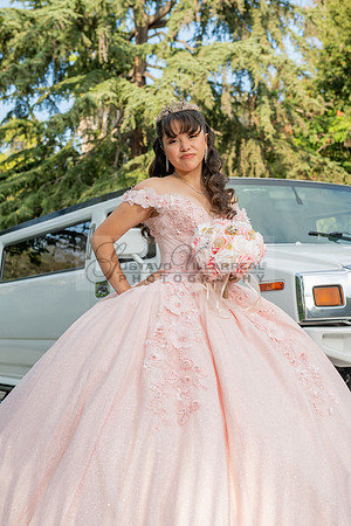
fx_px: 848
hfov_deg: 23.4
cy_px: 263
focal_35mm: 58
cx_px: 176
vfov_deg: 34.5
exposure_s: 1/250
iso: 160
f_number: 6.3
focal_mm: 58
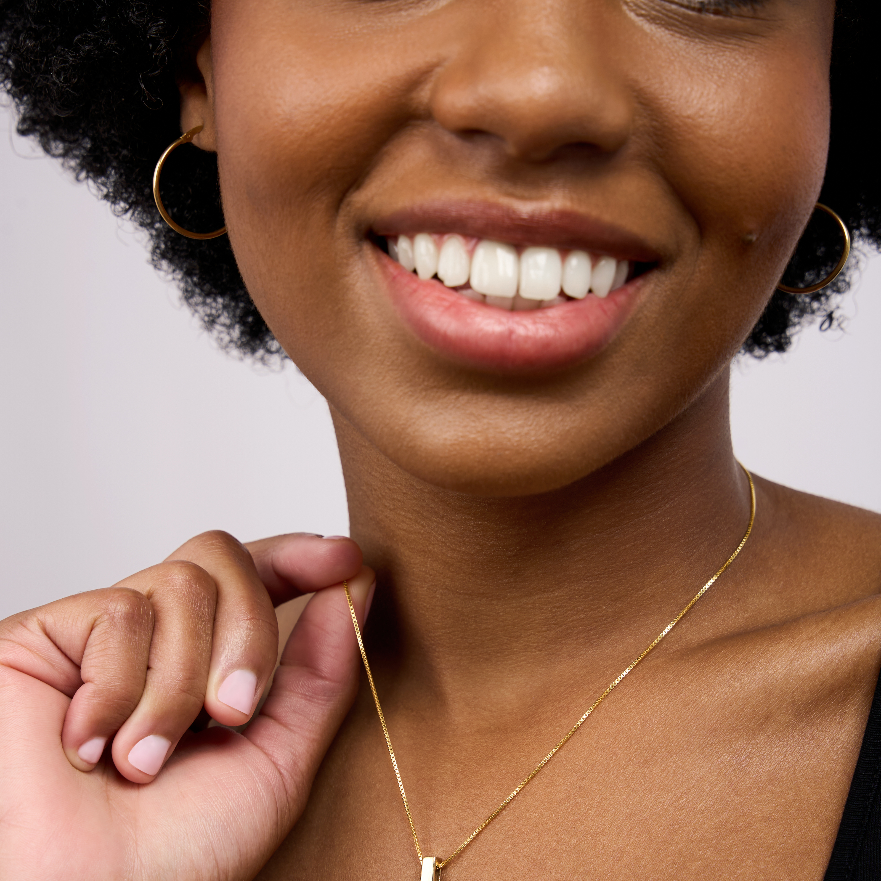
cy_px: 568
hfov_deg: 19.3
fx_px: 2591
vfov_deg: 19.2
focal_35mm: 90
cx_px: 437
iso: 100
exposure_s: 1/160
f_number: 9
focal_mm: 70
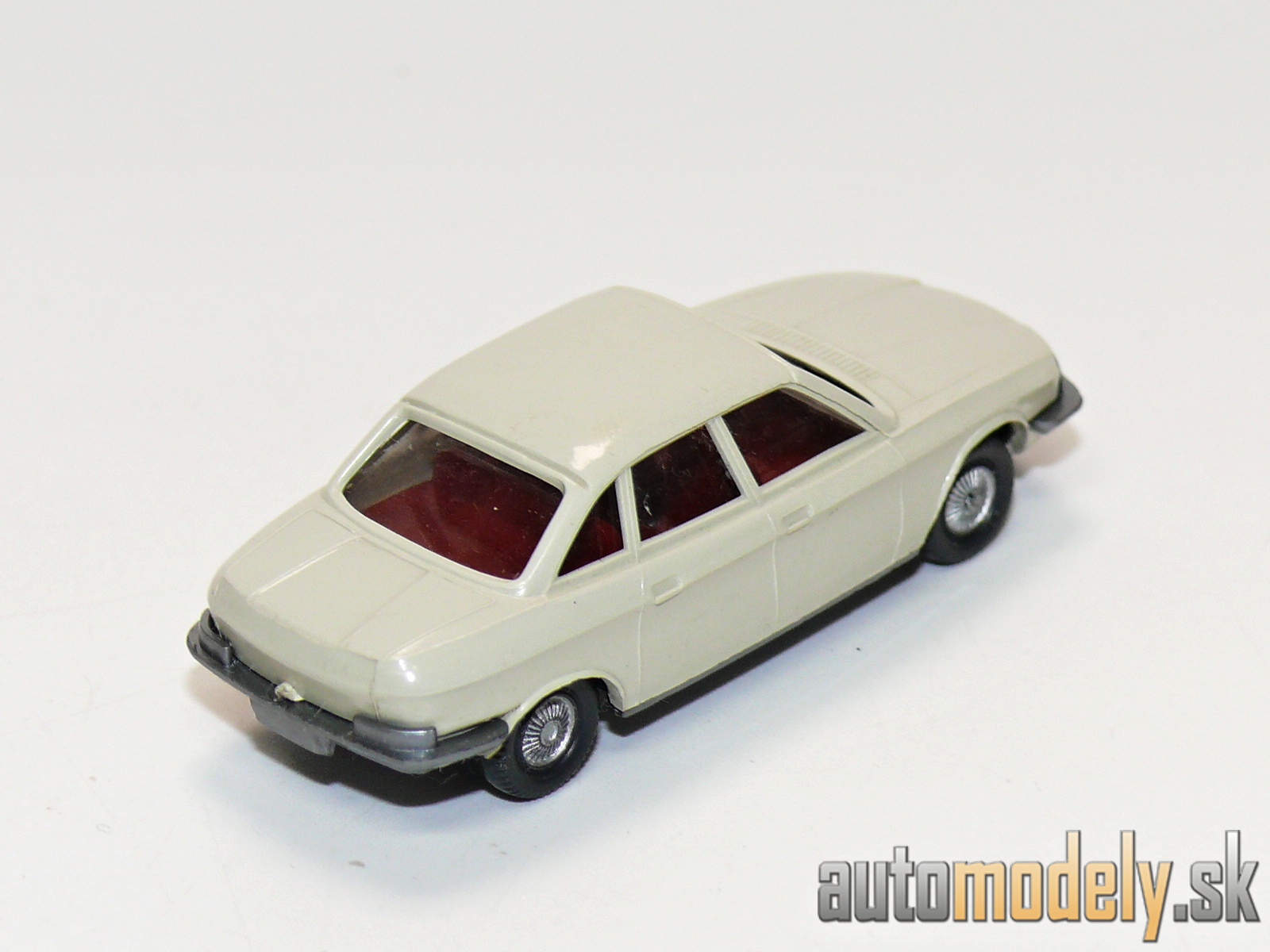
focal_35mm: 146
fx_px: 5356
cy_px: 476
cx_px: 635
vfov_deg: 10.2
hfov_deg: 13.5
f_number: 4
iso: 100
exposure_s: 1/30
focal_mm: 17.3
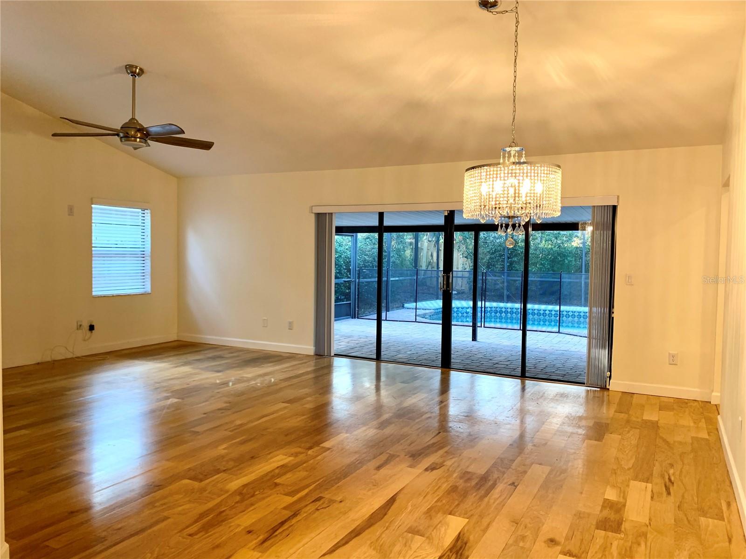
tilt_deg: -3.9
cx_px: 373
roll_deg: -0.9
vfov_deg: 53.1
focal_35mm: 26
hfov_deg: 67.3
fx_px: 560
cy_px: 280
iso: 125
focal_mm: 4.25
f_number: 1.8
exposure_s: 1/60
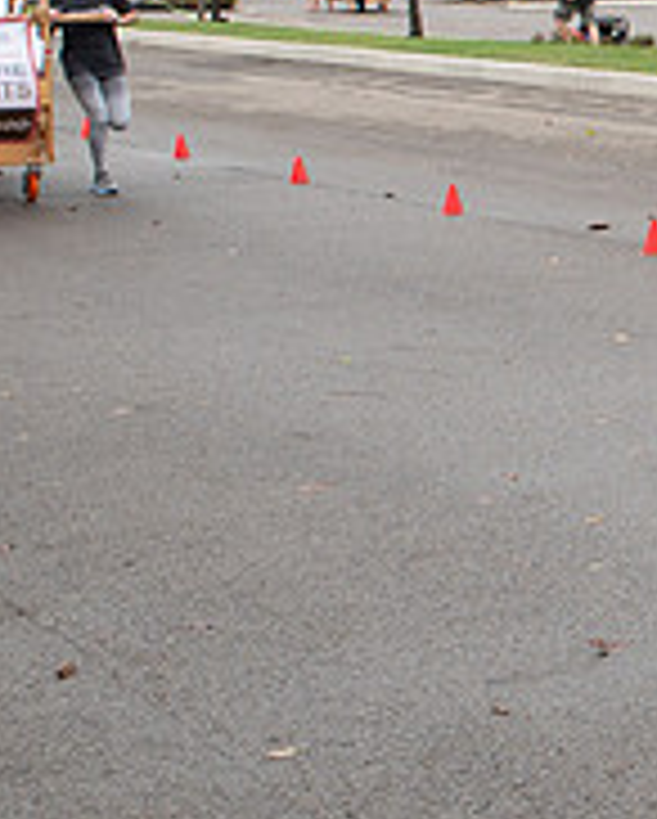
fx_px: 2208
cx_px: 1293
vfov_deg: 20.6
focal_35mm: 91
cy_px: 81
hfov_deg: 14.3
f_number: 7.1
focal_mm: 24
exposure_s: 1/320
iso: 640
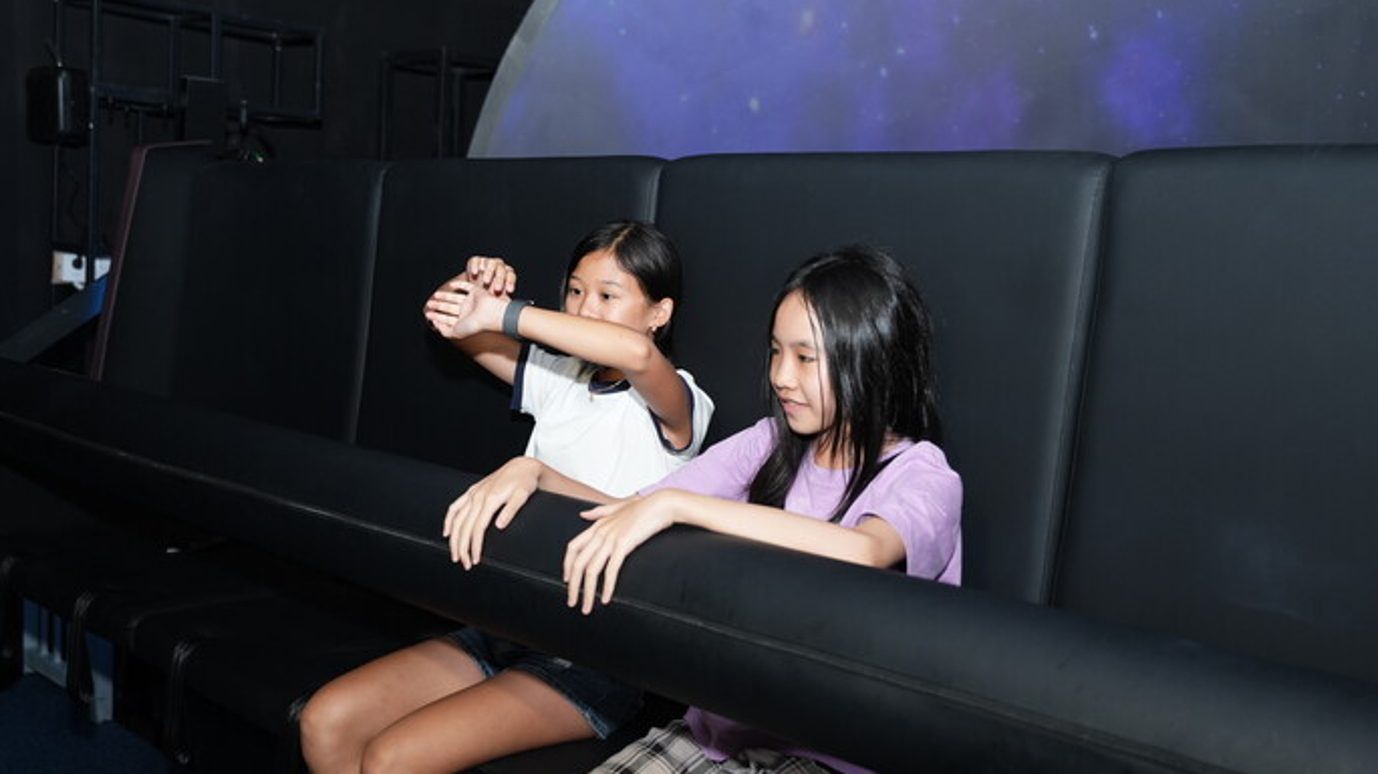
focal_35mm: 39
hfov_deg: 51.4
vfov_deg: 30.3
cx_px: 606
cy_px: 428
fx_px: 1428
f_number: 2.8
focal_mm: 31.9
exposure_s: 1/125
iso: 800
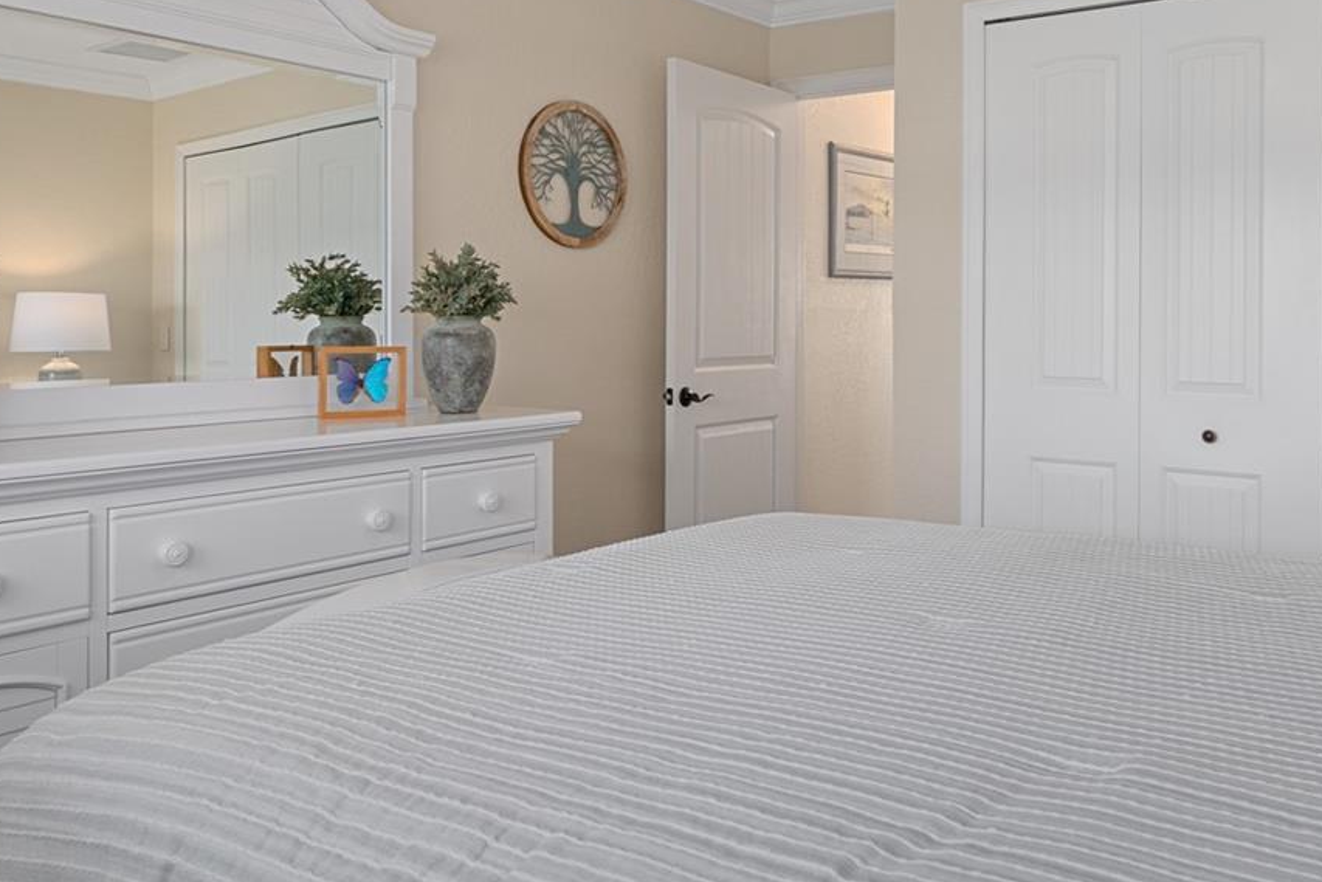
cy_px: 335
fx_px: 1136
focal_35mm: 31
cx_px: 795
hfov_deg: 59.9
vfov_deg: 42.1
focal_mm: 11
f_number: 8
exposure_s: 1/4
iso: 250
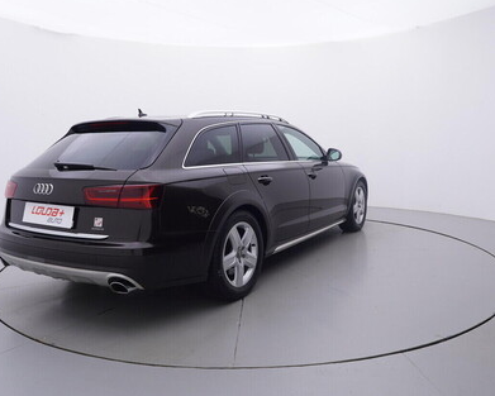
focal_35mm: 30
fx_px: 435
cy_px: 194
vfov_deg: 49.0
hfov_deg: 59.3
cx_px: 250
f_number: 5
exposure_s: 1/80
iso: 200
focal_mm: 15
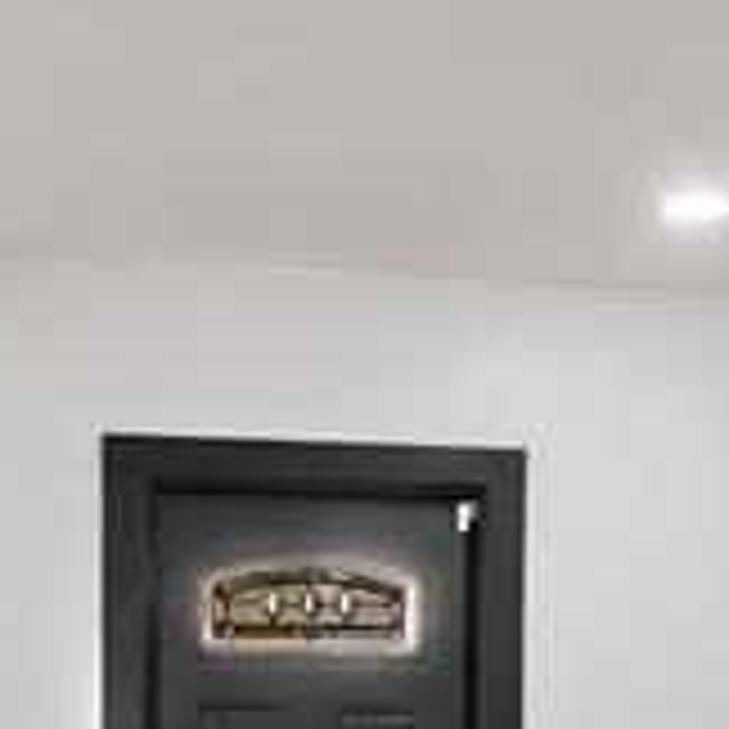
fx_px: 2049
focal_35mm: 86
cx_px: 450
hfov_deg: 20.1
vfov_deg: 19.2
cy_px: 842
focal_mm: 16
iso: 2000
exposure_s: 1/20
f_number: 9
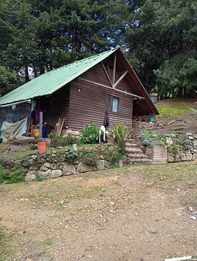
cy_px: 130
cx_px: 98
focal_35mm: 28
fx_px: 212
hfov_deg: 49.9
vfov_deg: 63.4
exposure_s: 1/192
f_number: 1.8
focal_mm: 4.22
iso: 113
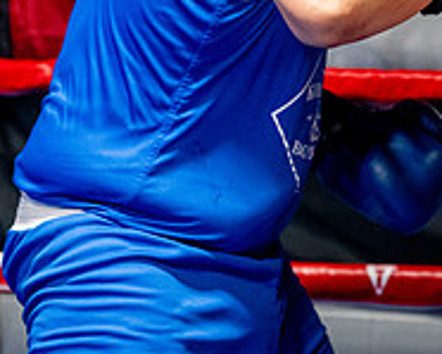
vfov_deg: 6.5
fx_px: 3128
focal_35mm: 239
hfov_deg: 8.1
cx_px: 351
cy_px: 81
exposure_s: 1/1000
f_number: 2
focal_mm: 68
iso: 4000
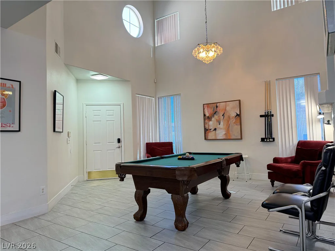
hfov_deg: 71.6
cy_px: 126
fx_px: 232
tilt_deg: +2.5
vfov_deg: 56.8
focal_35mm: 24
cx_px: 168
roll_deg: +2.0
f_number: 1.78
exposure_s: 1/60
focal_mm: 6.76
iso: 250
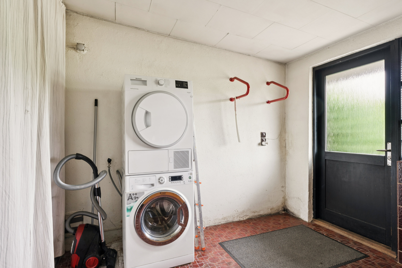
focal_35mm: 19
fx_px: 212
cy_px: 134
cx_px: 201
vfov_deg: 64.6
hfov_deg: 86.9
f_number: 10
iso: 200
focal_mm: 19
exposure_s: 1/8
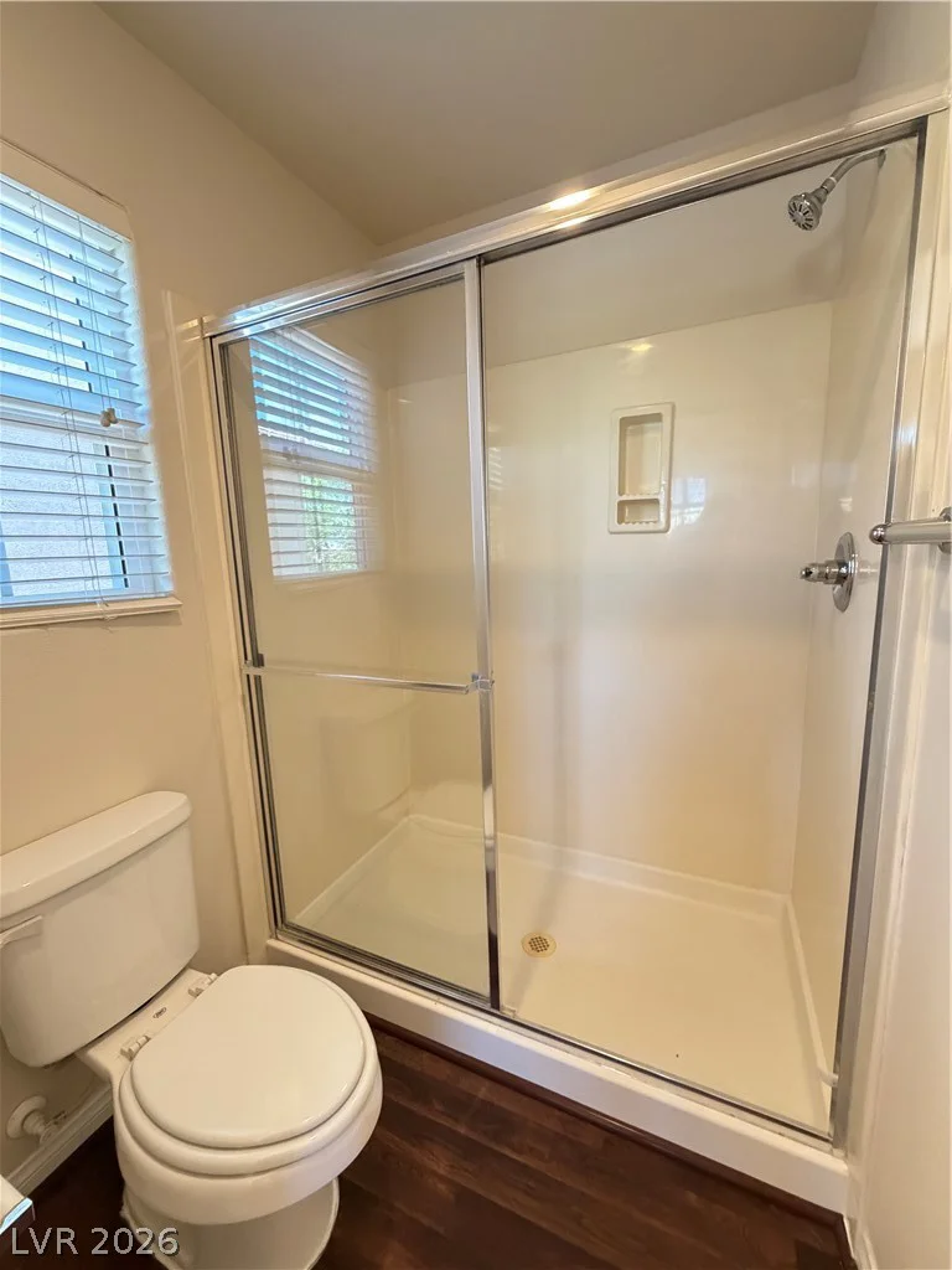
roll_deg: +2.4
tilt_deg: -8.9
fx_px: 513
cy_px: 635
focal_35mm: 14
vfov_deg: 102.1
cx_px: 476
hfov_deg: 85.7
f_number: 2.2
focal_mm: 2.22
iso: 640
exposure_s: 1/60
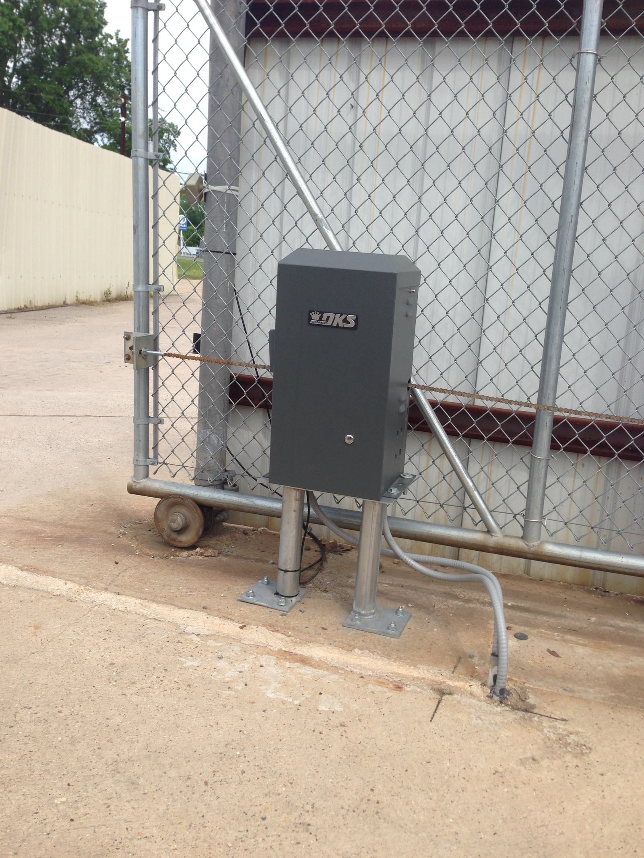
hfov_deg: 42.9
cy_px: 429
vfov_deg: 55.4
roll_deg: -4.5
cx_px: 322
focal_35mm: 33
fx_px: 818
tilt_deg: -7.5
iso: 50
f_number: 2.4
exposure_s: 1/1022
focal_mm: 4.12
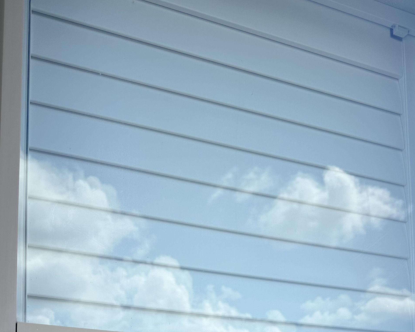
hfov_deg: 37.3
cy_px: 396
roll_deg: +0.1
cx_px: 208
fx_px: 614
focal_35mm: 50
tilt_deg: +6.3
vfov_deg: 26.9
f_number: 1.78
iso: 80
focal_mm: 6.86
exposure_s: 1/2252
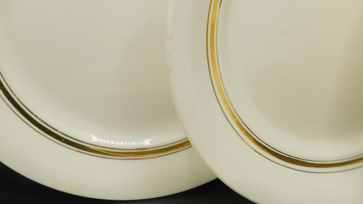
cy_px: 9
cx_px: 181
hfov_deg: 58.0
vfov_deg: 32.4
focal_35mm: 34
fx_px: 327
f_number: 3
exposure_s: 1/200
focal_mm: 4
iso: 125
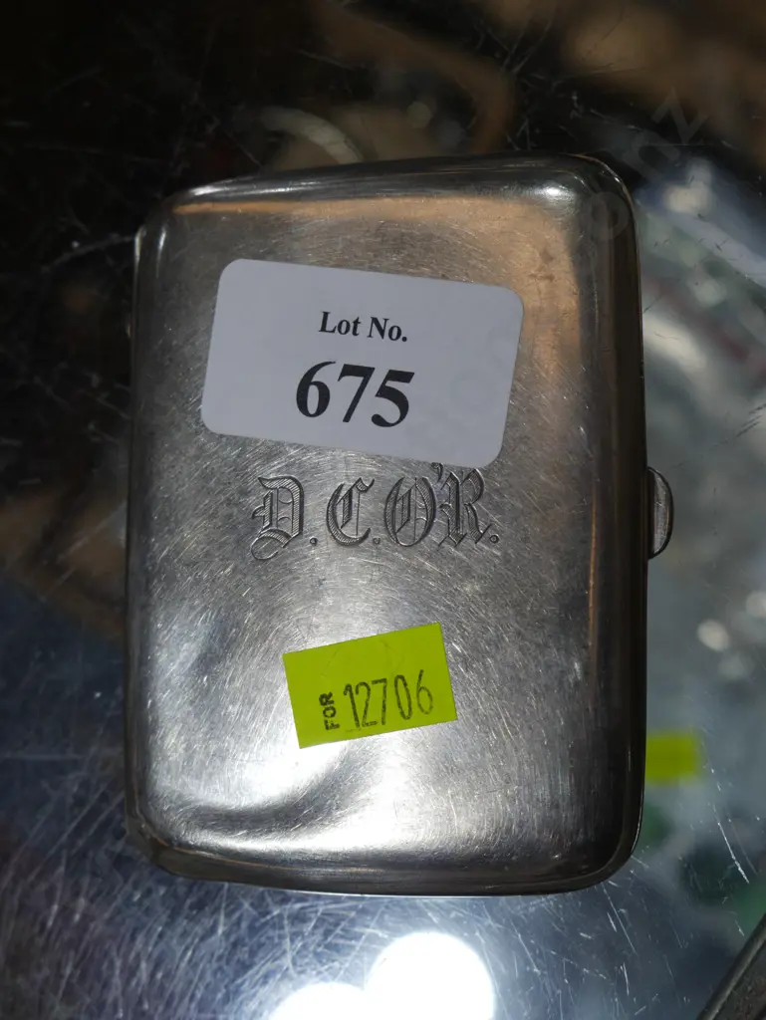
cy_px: 510
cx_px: 383
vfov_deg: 30.3
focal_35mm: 64
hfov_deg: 22.9
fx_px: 1887
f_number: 6.3
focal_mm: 32
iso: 200
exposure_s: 1/100
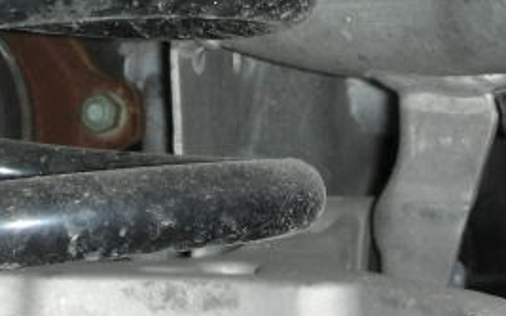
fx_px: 1531
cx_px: 131
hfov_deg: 18.7
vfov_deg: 11.7
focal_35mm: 111
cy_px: 0
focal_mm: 5.8
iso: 50
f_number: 3
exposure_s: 1/60.1
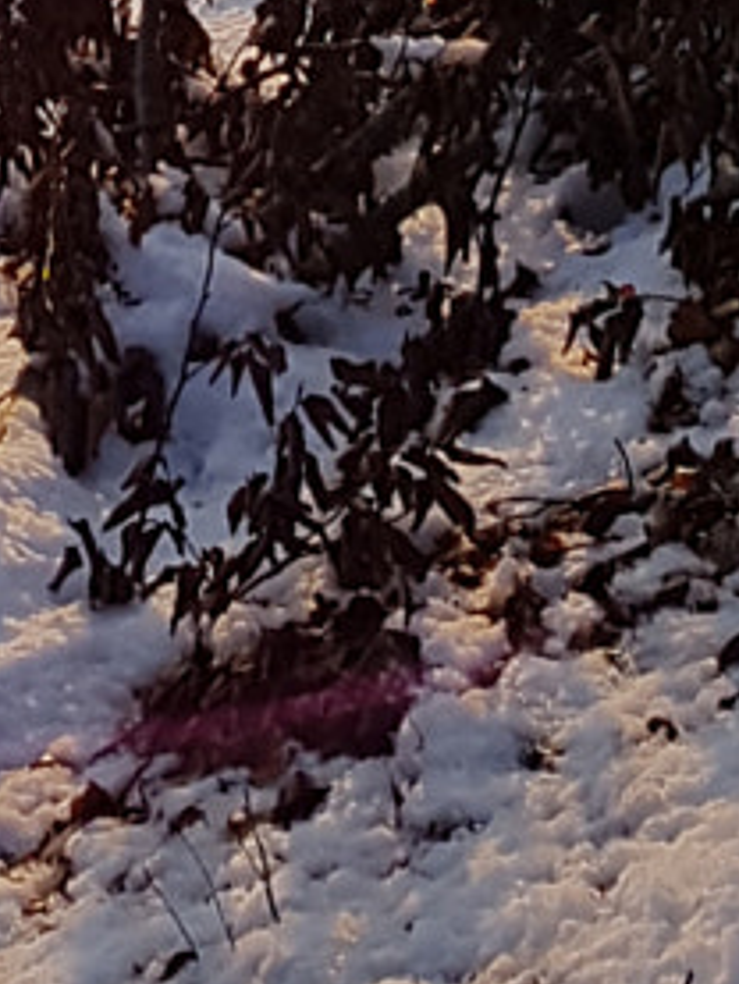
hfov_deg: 9.6
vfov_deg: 10.4
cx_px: -359
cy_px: -1726
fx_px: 4266
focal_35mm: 150
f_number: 1.7
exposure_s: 1/2168
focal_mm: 4.2
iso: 50
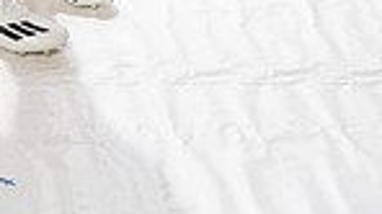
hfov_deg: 15.7
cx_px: 5
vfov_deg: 8.1
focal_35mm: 134
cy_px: -356
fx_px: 1356
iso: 400
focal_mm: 42
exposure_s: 1/250
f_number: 4
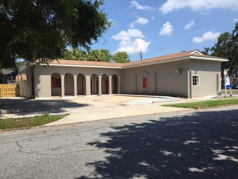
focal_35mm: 29
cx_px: 119
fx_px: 199
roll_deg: -1.1
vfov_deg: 48.2
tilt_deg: -1.1
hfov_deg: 61.7
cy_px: 90
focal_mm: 4.15
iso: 32
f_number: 2.2
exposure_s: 1/2198
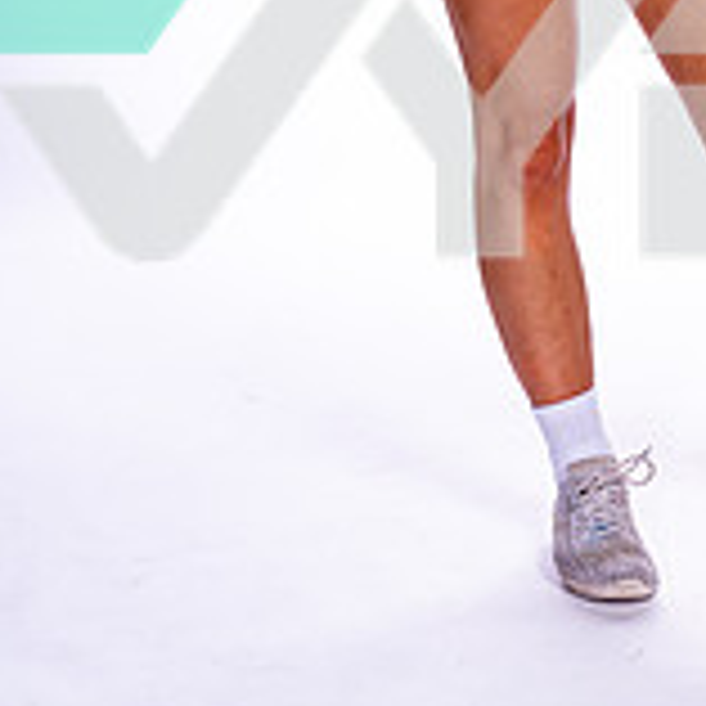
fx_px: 3946
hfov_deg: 10.2
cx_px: 598
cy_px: -193
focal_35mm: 171
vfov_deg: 10.0
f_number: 5.6
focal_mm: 70
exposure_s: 1/250
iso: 100
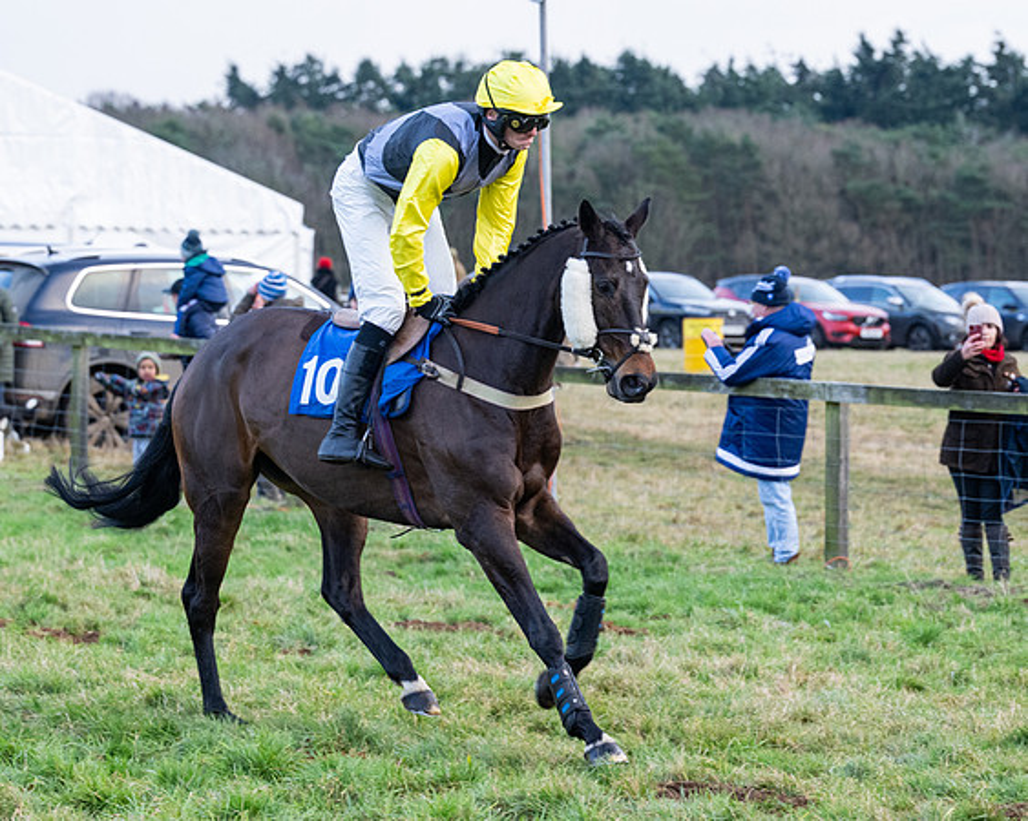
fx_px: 4455
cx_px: 514
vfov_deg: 10.5
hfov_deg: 13.2
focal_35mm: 146
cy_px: 410
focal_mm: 87
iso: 1000
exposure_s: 1/400
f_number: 4
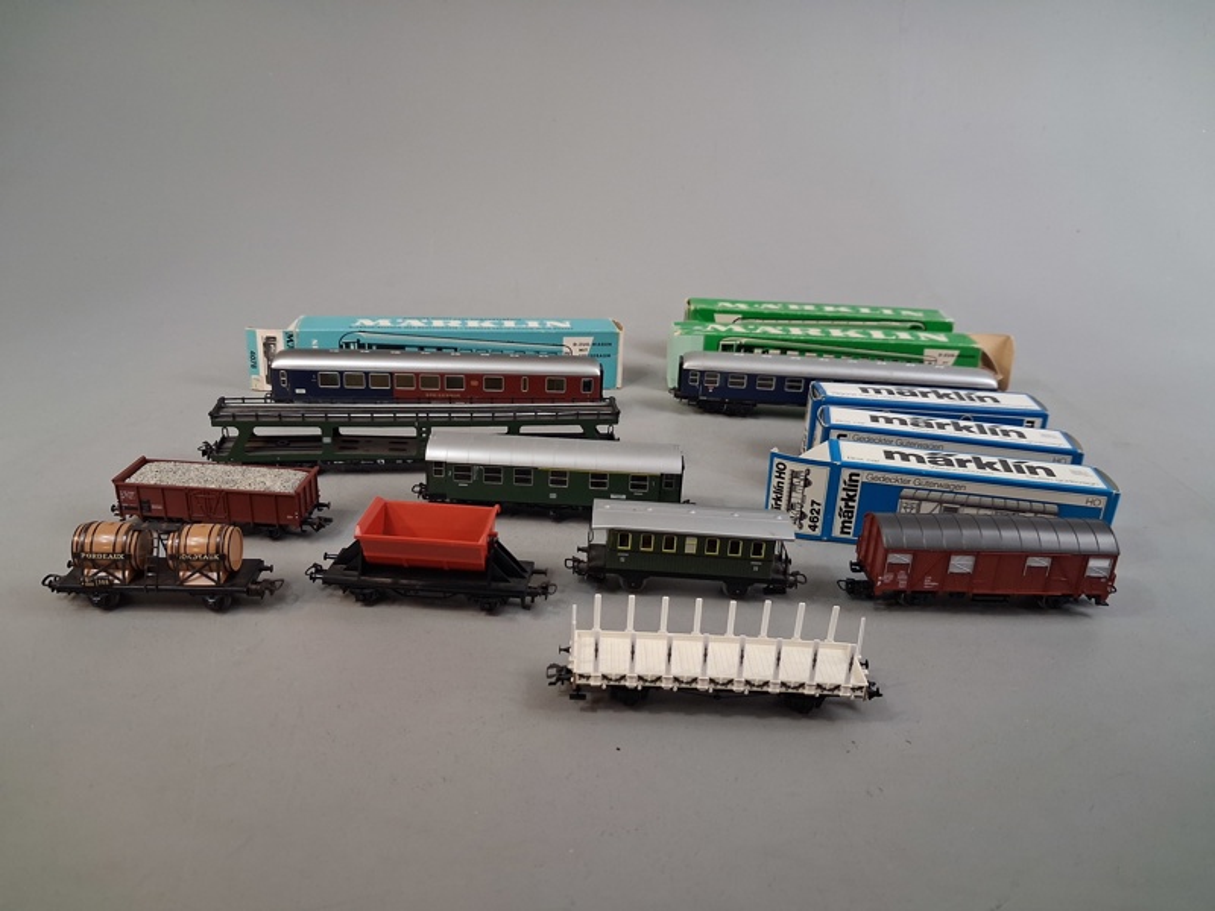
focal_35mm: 27
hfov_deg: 65.3
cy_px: 456
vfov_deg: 51.4
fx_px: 948
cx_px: 608
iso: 250
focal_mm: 4
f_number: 1.8
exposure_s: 1/50
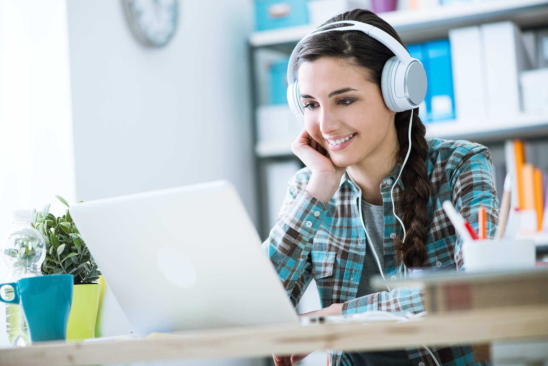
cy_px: 183
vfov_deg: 13.1
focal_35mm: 105
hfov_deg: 19.4
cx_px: 274
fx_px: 1599
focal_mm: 105
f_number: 2.8
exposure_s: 1/125
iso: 160
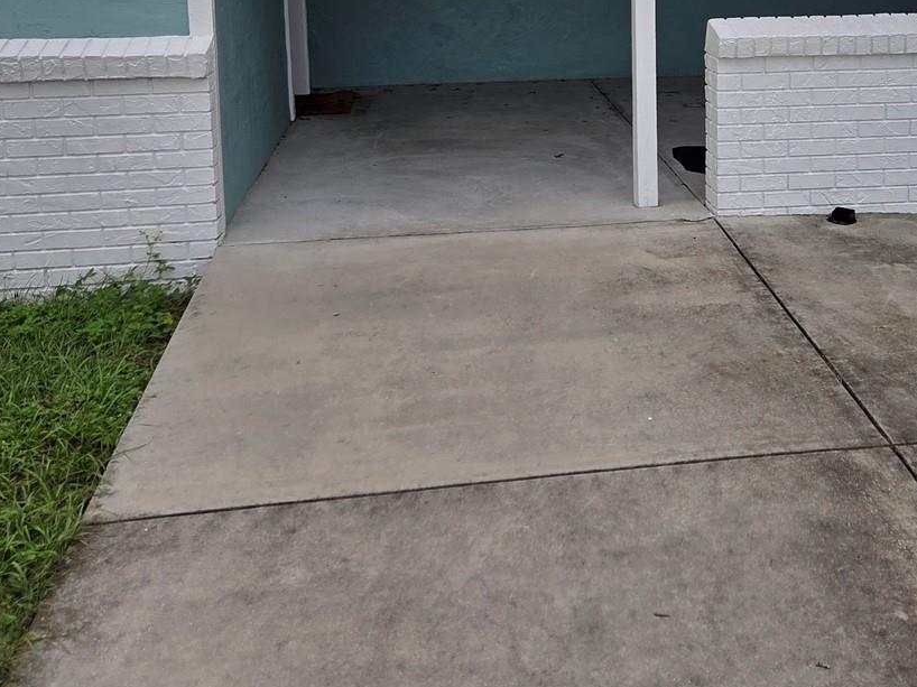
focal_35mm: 45
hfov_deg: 41.3
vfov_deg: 30.4
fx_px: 1192
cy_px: 40
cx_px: 638
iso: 80
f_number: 1.8
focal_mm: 5.4
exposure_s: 1/1406
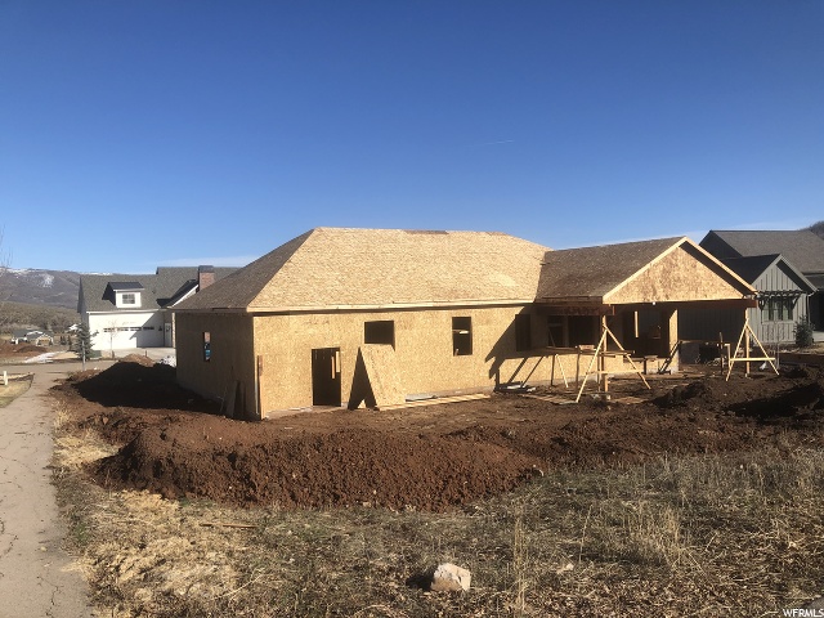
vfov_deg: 49.7
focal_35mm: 28
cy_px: 309
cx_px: 412
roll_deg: +1.8
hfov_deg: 63.4
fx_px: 667
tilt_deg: -1.5
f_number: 1.8
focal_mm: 4
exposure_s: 1/2558
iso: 20
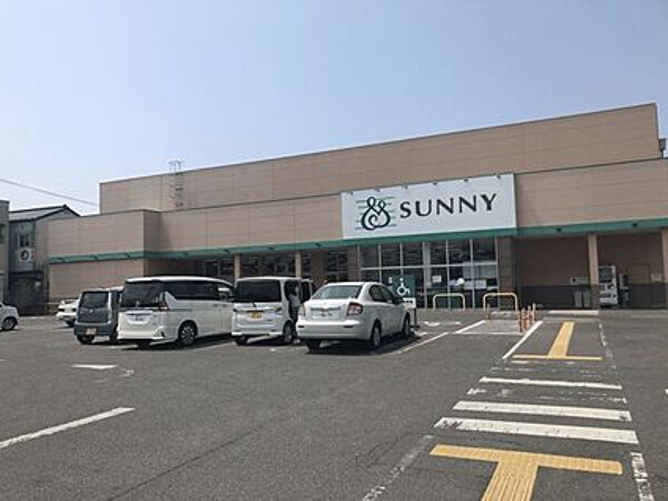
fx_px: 540
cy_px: 250
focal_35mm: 28
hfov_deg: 63.4
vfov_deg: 49.7
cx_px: 334
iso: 25
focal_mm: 3.99
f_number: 1.8
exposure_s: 1/3205
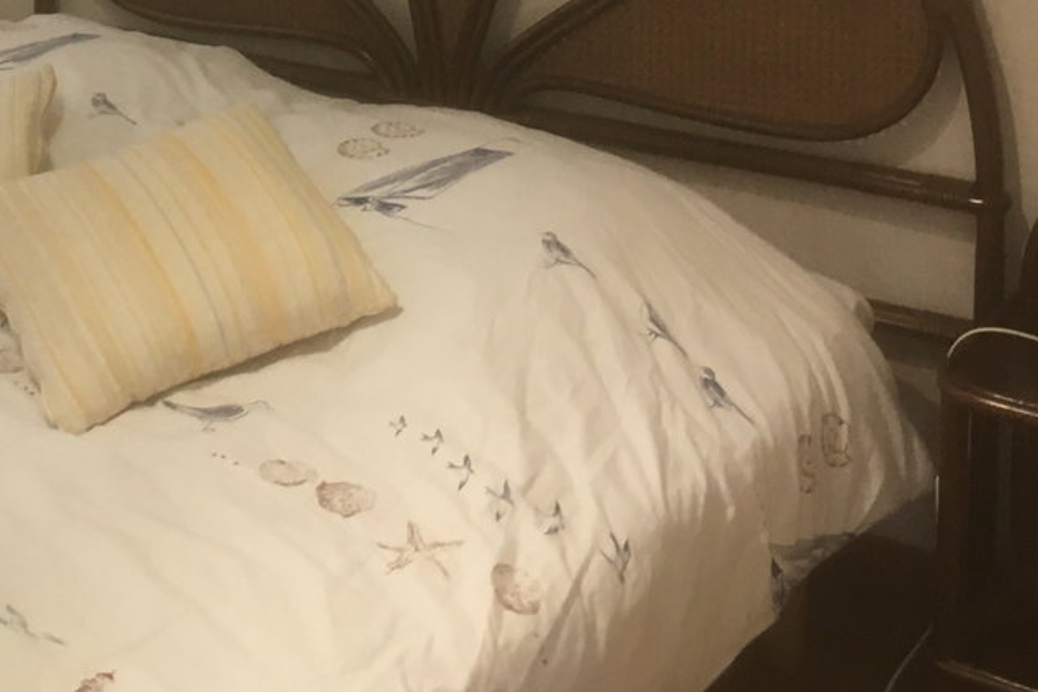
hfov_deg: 26.1
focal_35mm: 76
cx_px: 183
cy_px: -183
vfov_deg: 17.0
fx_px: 2191
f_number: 2.2
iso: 100
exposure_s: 1/33
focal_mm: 4.15
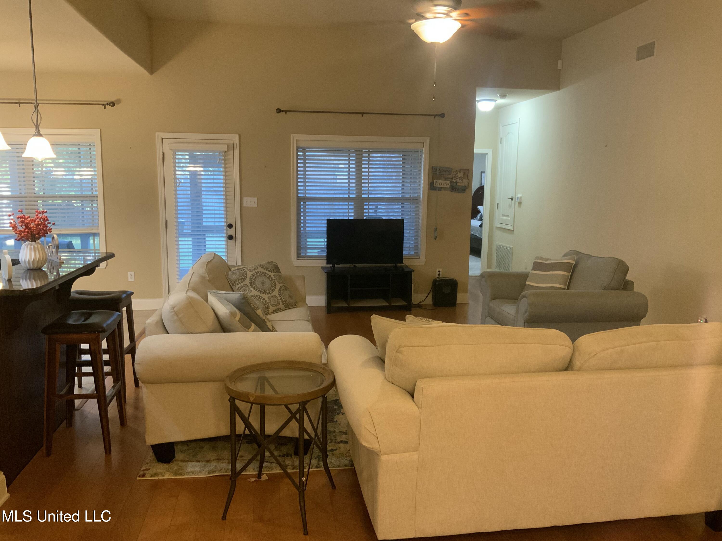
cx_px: 361
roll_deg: -1.3
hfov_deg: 61.7
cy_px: 270
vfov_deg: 48.2
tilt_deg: -8.4
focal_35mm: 29
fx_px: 605
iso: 200
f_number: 1.8
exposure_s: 1/40
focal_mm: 3
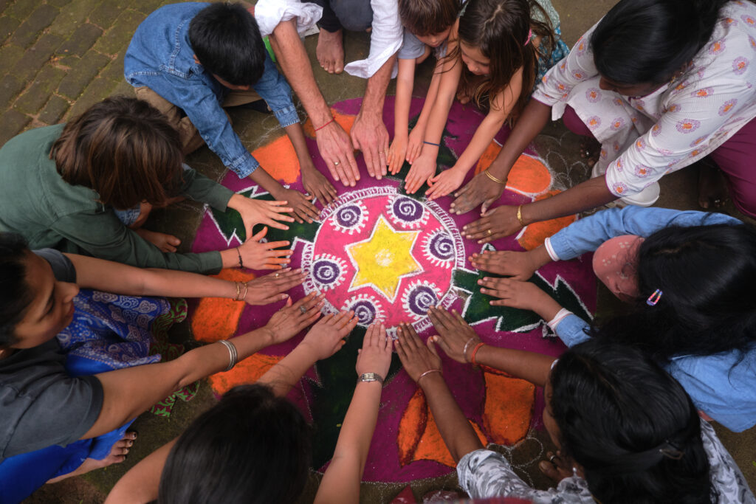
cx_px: 378
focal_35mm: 24
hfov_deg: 73.7
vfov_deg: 53.1
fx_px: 504
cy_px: 252
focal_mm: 16
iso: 200
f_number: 4
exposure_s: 1/160
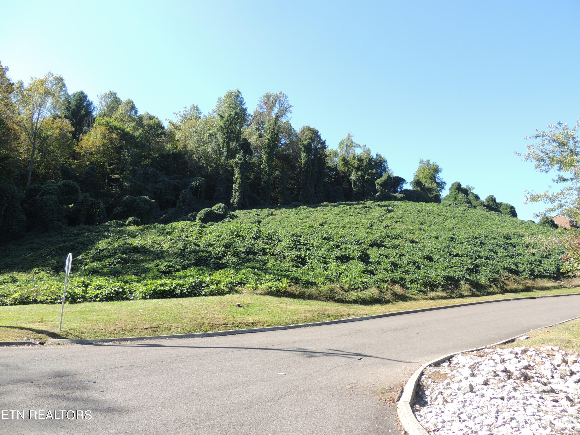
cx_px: 290
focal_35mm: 24
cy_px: 218
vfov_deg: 56.8
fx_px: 402
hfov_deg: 71.6
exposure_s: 1/400
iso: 100
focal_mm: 4.3
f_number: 3
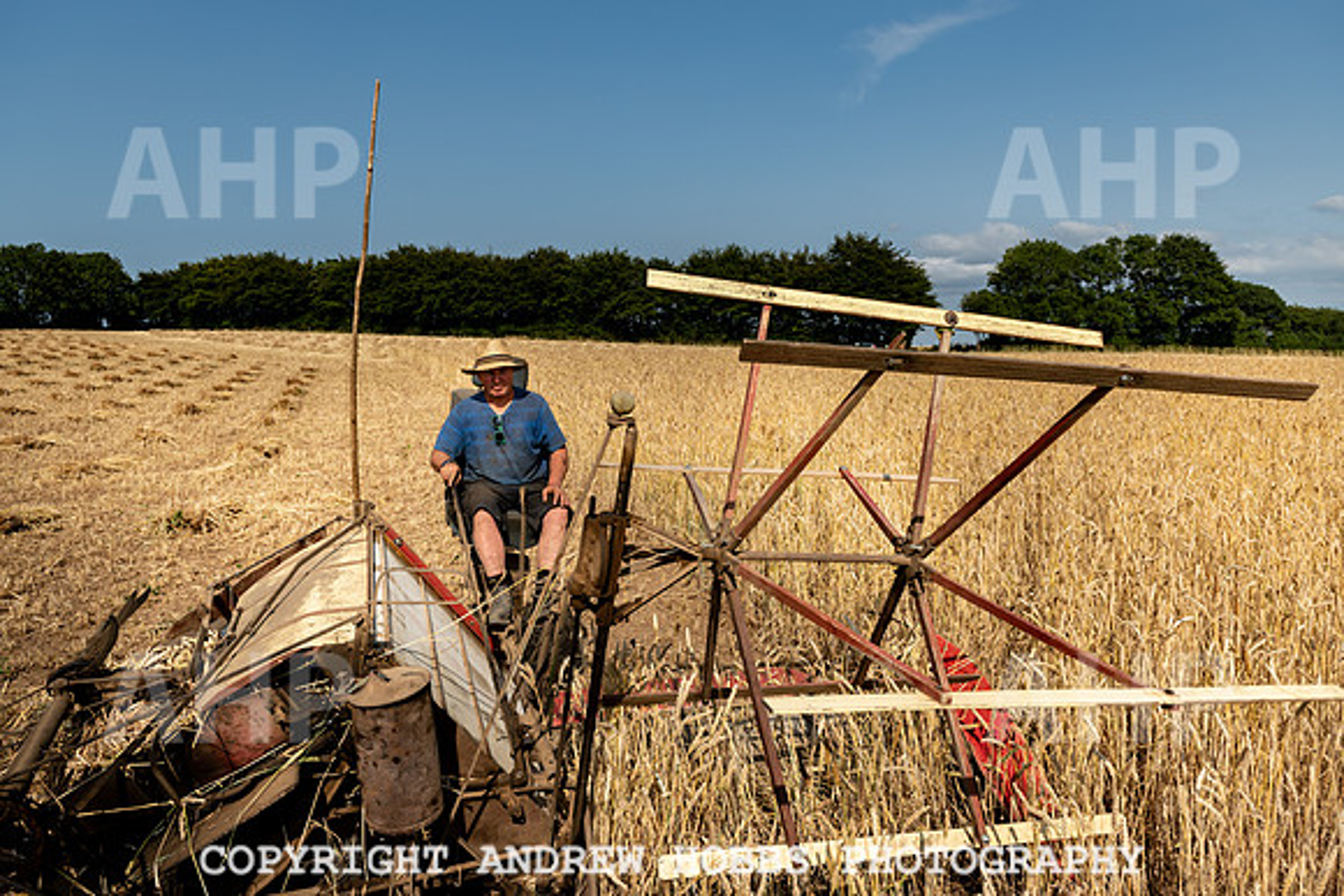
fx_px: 896
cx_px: 672
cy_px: 448
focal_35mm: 24
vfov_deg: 53.2
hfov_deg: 73.7
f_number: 6.3
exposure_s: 1/500
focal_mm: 24
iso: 64
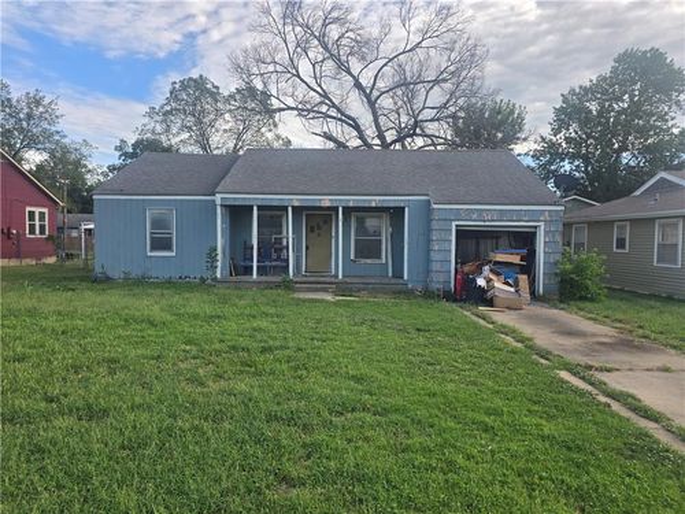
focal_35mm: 23
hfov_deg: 73.9
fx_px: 455
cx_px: 342
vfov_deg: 58.9
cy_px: 257
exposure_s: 1/305
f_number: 1.7
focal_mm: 6.3
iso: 12
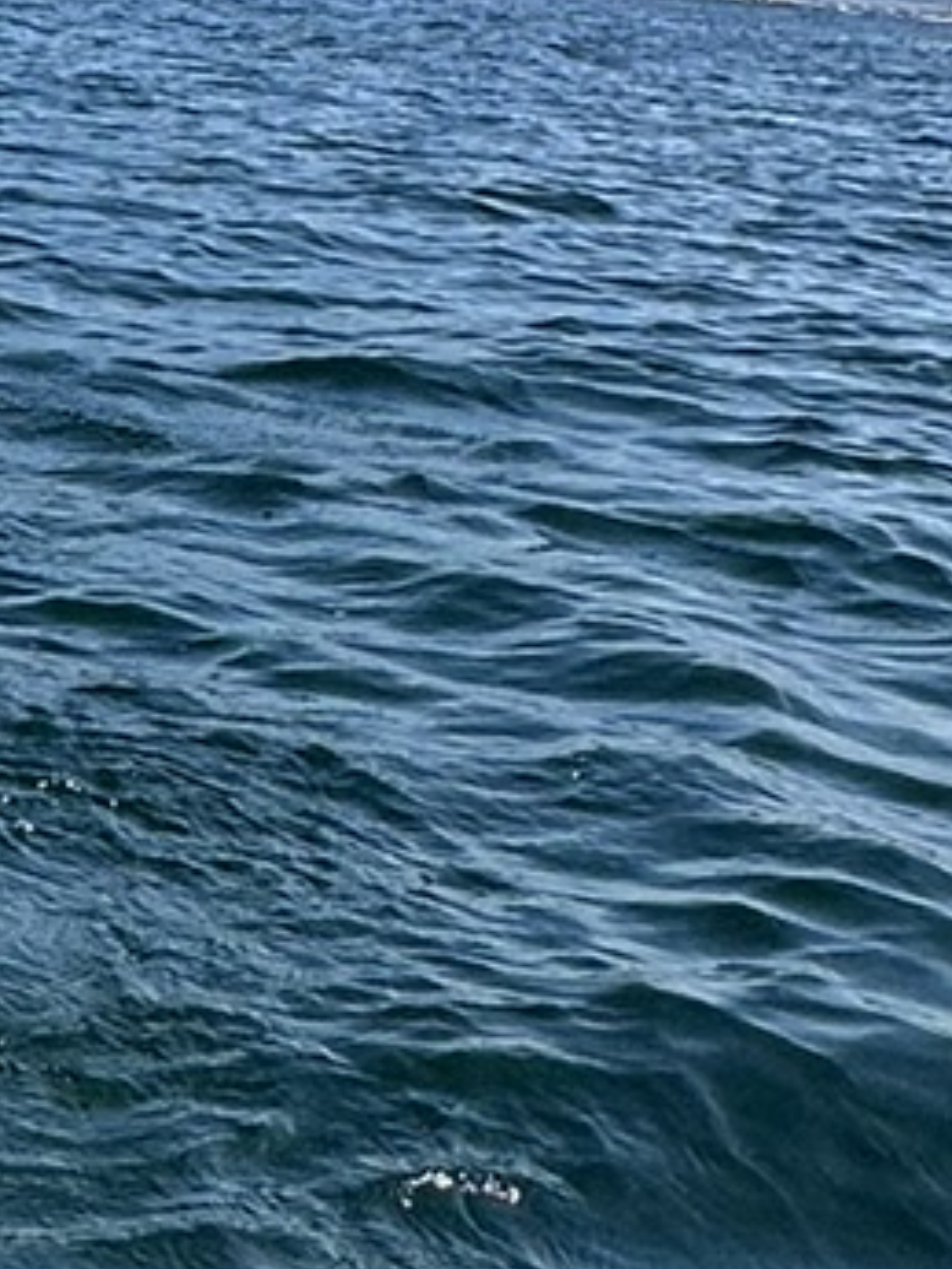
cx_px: -371
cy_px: -44
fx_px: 3042
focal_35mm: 83
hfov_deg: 16.6
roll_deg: -5.3
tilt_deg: -1.3
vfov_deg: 22.5
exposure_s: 1/1335
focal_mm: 2.22
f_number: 2.2
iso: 50
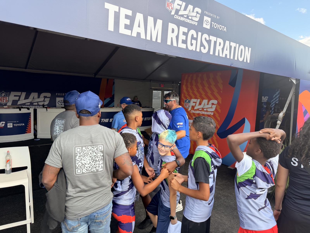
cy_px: 116
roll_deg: -2.0
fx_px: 215
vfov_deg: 56.8
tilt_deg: -6.4
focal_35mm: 24
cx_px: 155
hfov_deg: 71.6
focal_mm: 6.76
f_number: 1.78
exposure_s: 1/796
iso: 100
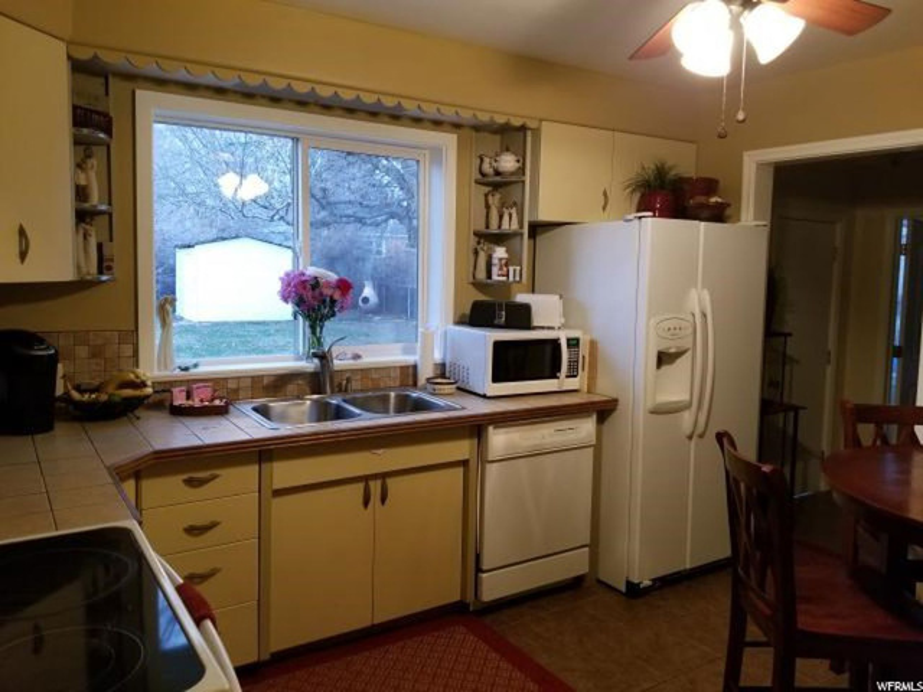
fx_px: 693
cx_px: 462
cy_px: 346
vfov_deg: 53.1
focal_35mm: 26
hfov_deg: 67.3
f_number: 1.7
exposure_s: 1/24
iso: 250
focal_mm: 4.25
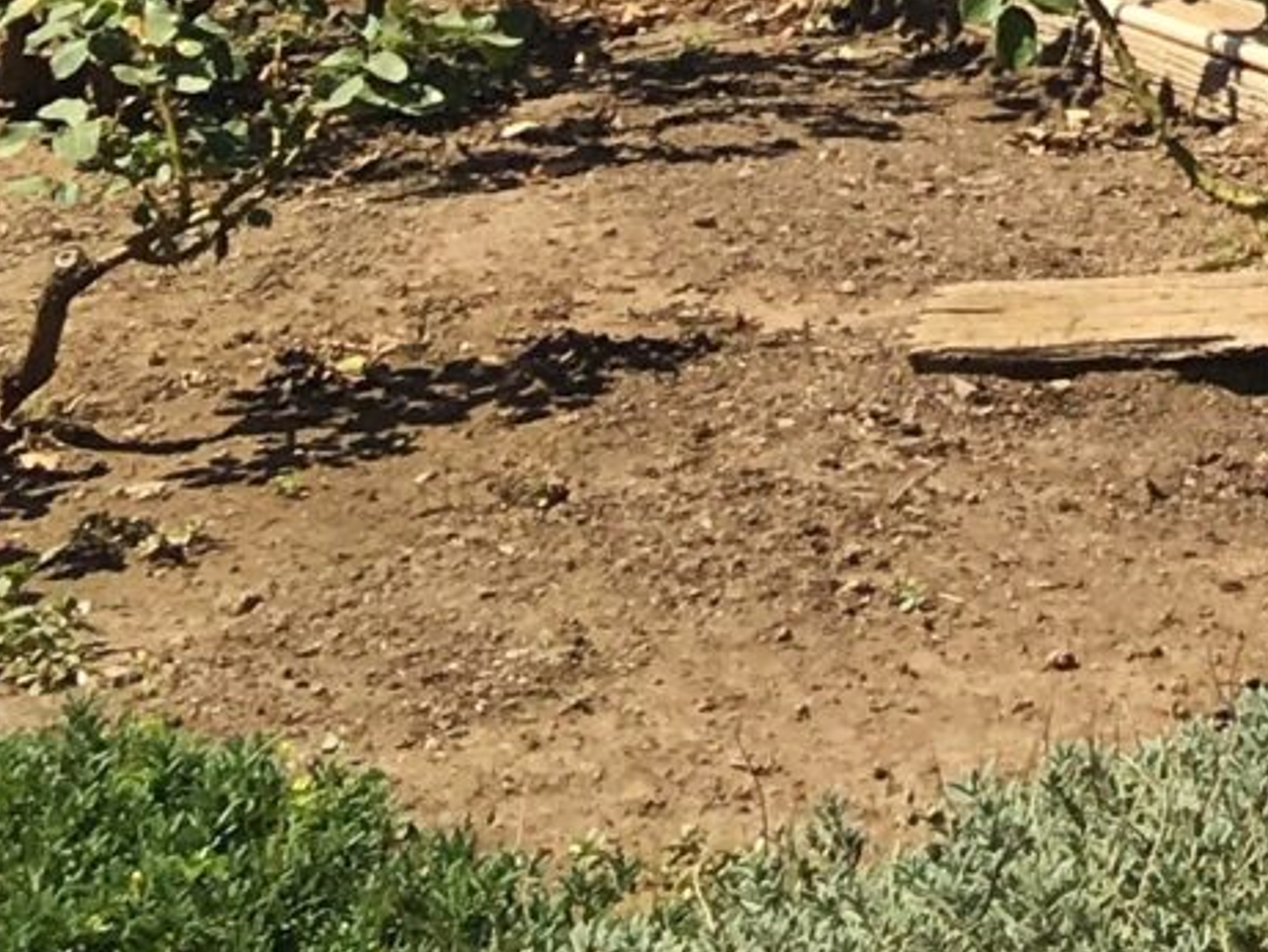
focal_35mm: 161
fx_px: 5899
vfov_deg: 8.4
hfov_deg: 10.0
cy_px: -1373
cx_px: 3441
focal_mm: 4.15
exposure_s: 1/1672
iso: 25
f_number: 2.2
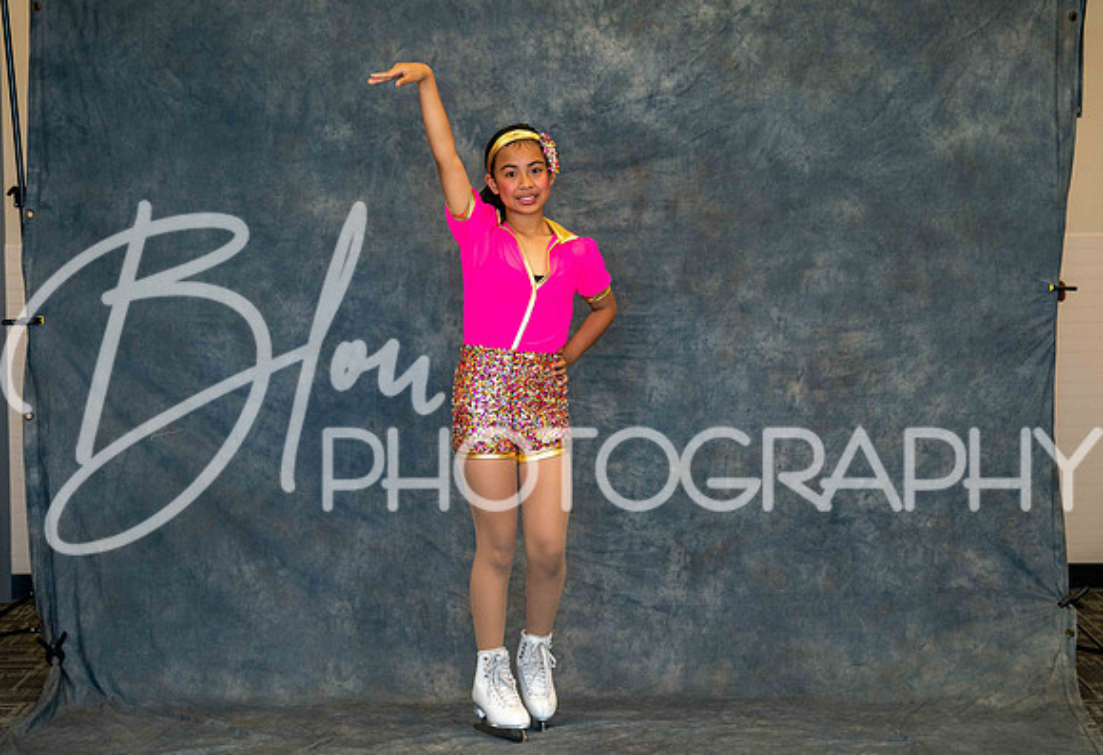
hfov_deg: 22.6
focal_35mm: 89
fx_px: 2760
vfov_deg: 15.6
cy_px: 365
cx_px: 560
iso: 1250
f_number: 3.2
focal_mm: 85
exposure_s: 1/160
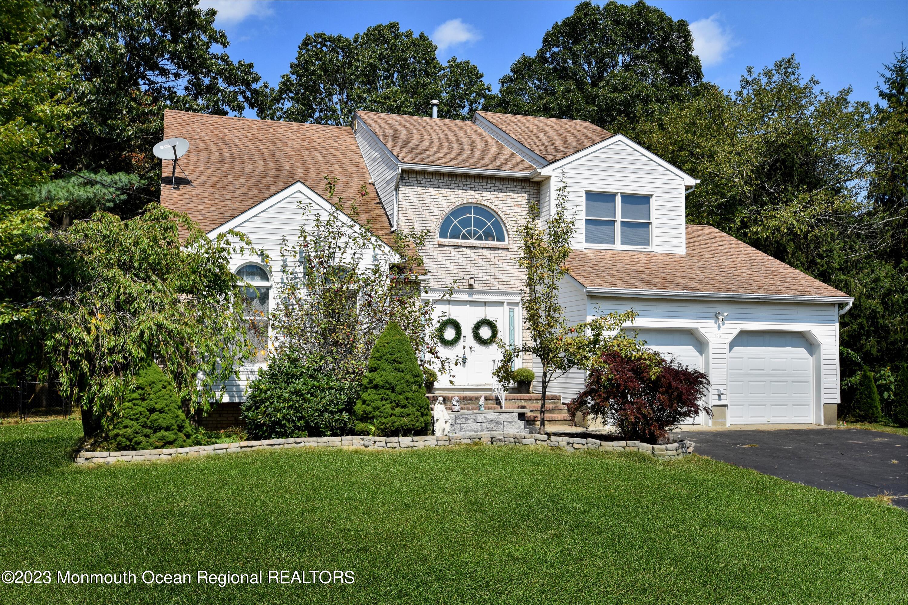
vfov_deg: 36.9
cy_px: 302
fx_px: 908
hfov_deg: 53.1
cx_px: 454
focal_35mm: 36
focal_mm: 24
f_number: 8
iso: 250
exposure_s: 1/2500
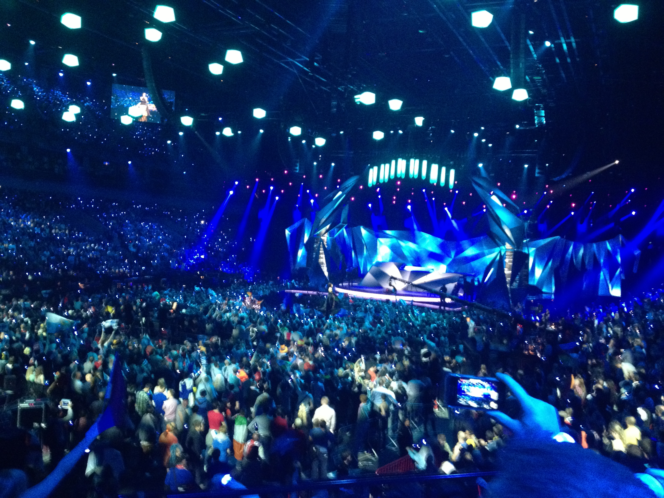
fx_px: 671
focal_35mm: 35
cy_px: 249
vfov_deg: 40.7
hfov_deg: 52.6
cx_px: 332
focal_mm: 4.28
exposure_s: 1/15
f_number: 2.4
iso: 400
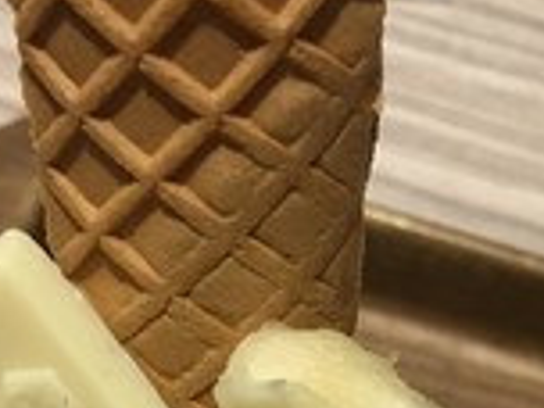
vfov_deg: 16.2
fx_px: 1352
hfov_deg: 22.8
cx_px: 261
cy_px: 533
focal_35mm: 86
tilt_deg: -65.7
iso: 160
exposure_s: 1/30
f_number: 2.2
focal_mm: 4.15
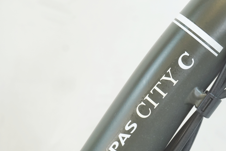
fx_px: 520
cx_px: 148
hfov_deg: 24.4
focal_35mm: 83
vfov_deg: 16.5
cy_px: 95
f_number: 6.3
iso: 800
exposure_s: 1/40
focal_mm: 33
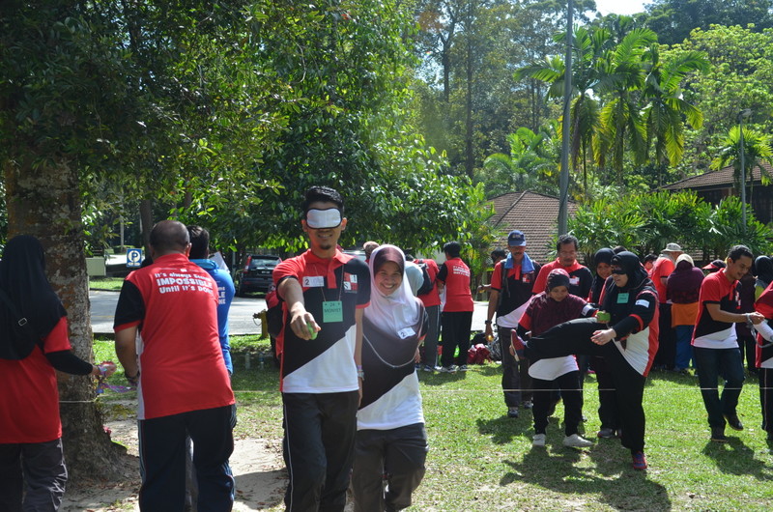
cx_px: 386
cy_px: 256
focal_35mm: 42
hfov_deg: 46.5
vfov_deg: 31.8
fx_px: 900
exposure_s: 1/640
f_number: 5
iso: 250
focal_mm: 28
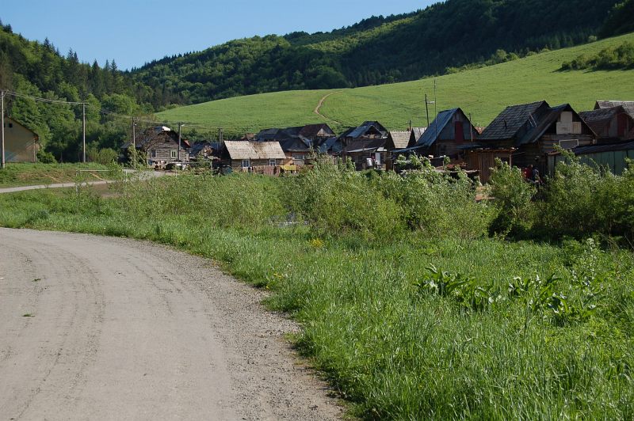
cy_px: 210
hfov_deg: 29.3
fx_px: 1214
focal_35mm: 69
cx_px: 317
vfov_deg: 19.7
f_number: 7.1
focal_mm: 46
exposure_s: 1/400
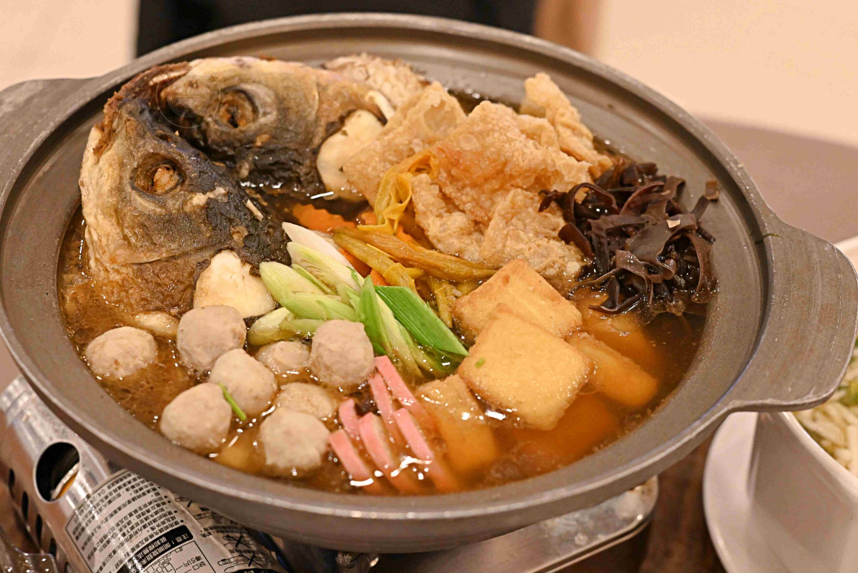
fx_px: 1812
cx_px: 427
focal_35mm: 76
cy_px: 286
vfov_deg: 18.0
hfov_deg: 26.6
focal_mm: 50
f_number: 3.2
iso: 2500
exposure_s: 1/200
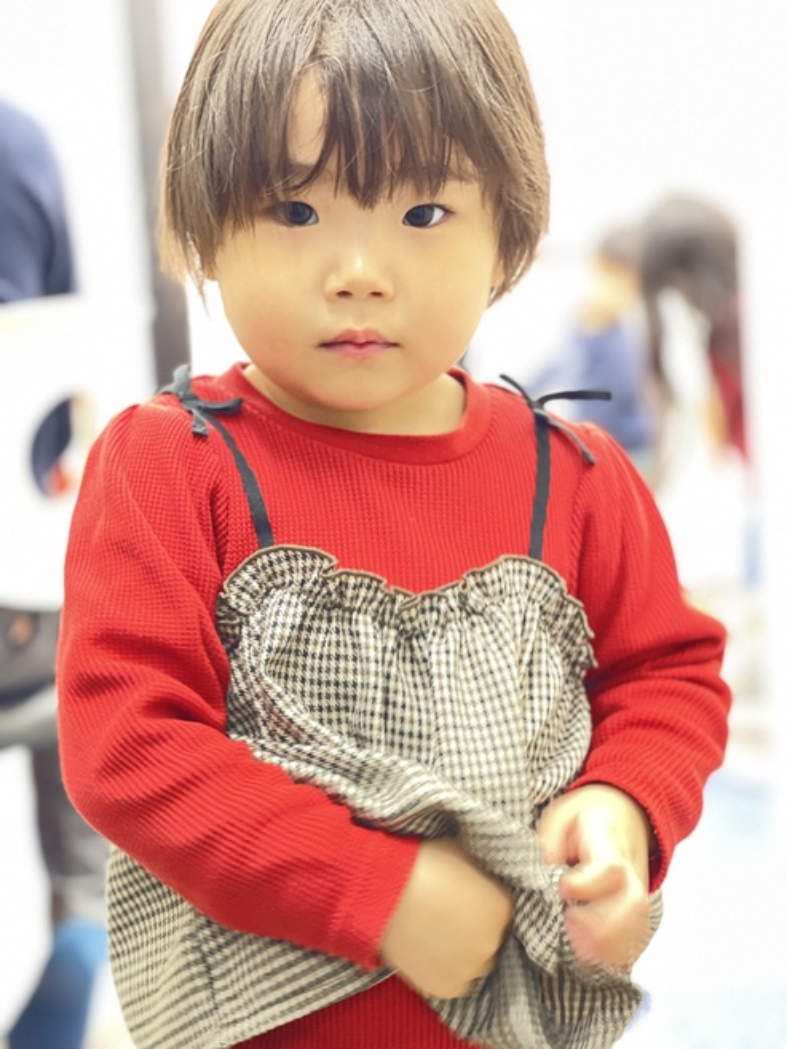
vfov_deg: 30.3
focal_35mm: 64
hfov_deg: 22.9
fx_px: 1939
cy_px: 524
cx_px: 394
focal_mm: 7.5
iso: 400
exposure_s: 1/17
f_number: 2.2
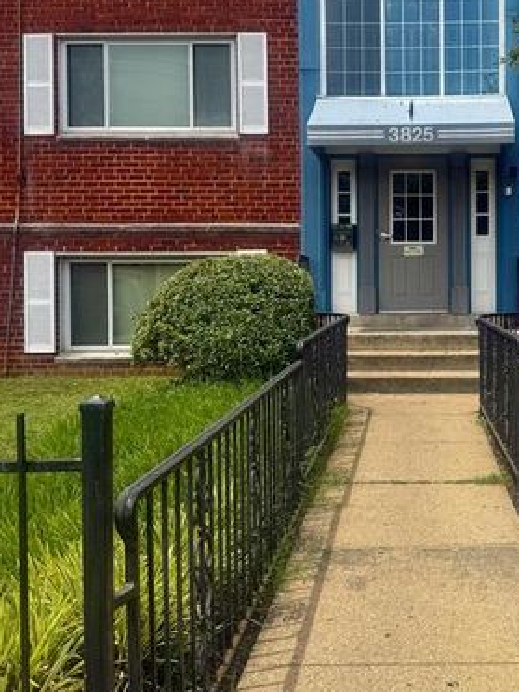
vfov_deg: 43.7
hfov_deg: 32.7
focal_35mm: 43
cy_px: 284
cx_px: 415
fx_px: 860
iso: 80
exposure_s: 1/3953
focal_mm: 6.76
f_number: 1.78
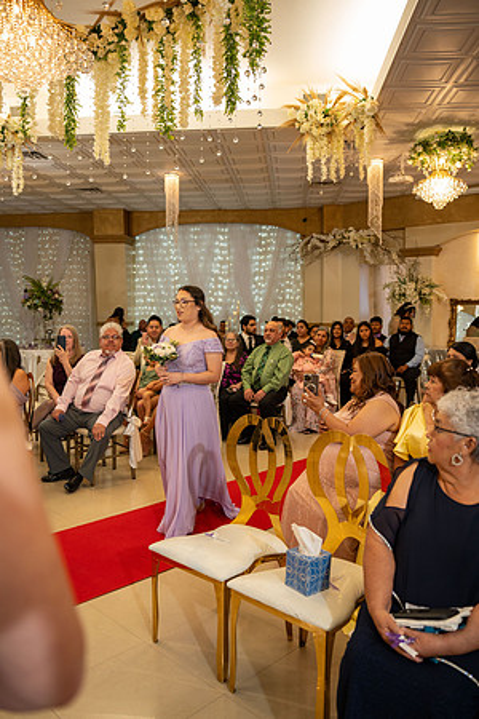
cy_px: 360
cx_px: 240
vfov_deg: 65.5
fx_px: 559
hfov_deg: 46.4
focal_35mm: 28
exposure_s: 1/200
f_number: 2.8
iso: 2000
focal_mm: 28
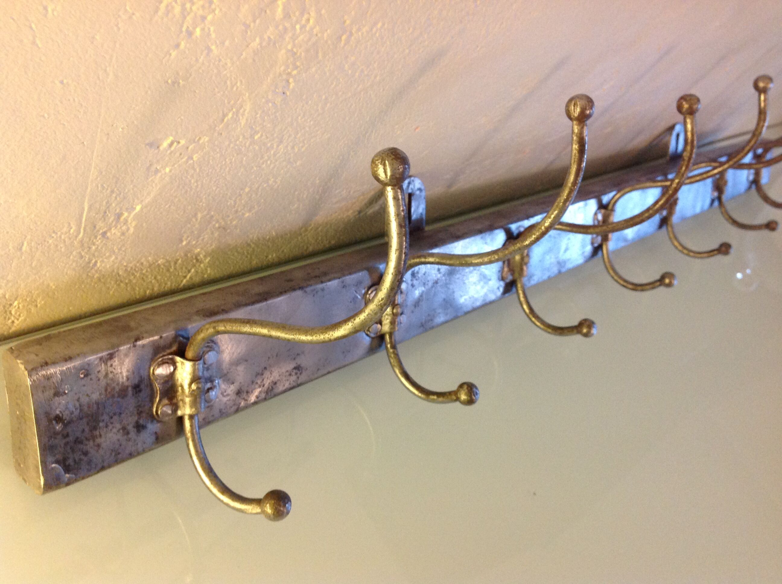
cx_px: 391
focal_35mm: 35
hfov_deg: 52.7
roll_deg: -44.8
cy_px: 292
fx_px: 790
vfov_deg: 40.6
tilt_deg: -41.5
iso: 250
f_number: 2.4
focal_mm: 4.28
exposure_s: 1/15
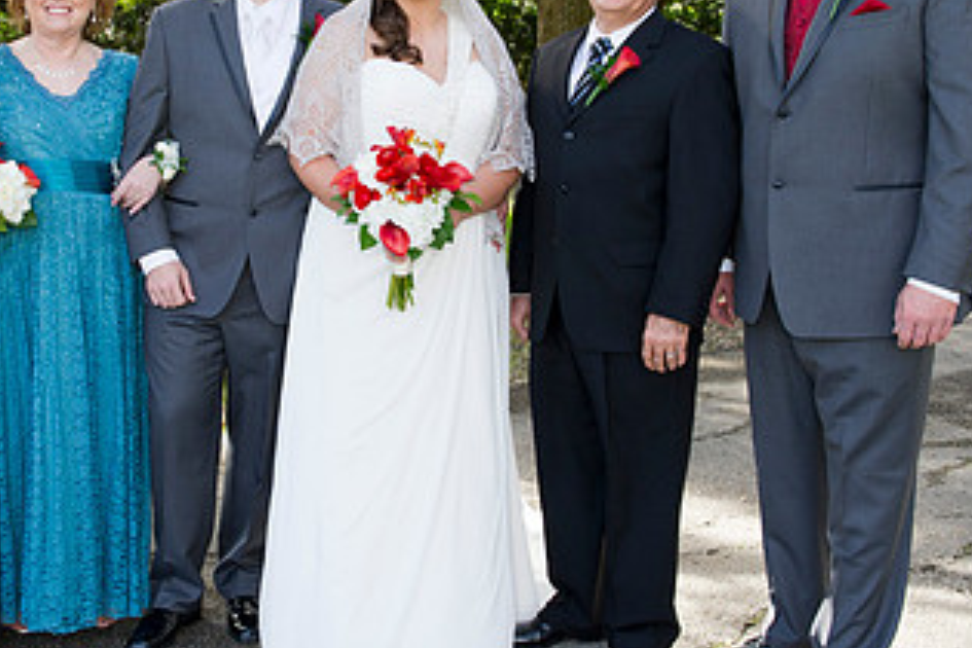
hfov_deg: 34.8
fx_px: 1539
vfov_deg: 23.7
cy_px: 231
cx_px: 355
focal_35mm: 57
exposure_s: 1/125
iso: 320
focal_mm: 31
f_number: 5.6
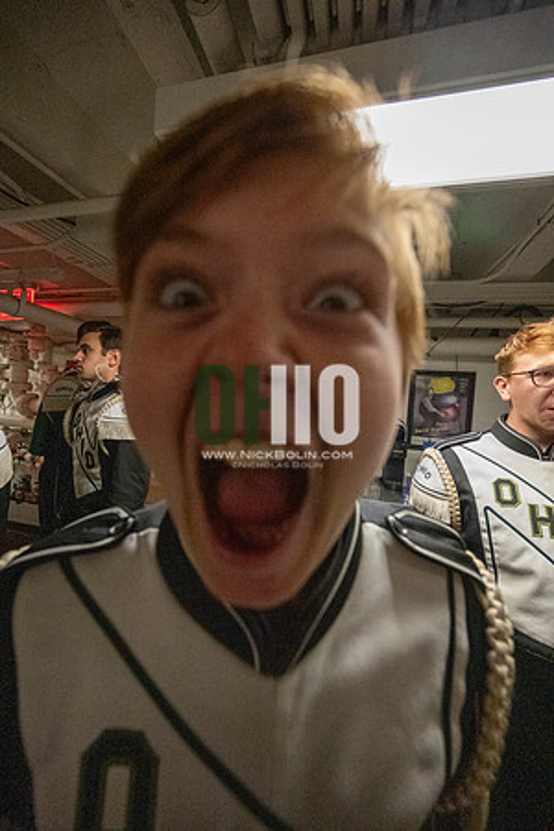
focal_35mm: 14
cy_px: 416
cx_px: 277
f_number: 4
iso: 12800
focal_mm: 14
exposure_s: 1/500
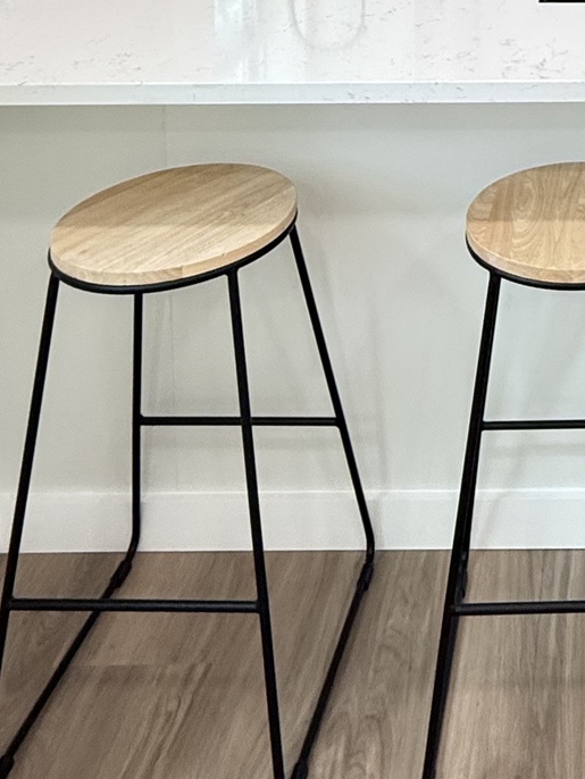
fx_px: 1058
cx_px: 629
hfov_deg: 28.3
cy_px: -201
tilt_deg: -3.3
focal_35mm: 47
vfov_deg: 32.1
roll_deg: +0.0
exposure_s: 1/120
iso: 200
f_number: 2.2
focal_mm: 2.22
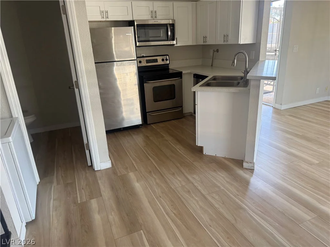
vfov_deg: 56.8
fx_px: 229
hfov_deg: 71.6
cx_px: 165
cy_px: 124
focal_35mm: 24
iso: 250
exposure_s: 1/60
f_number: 1.78
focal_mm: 6.76
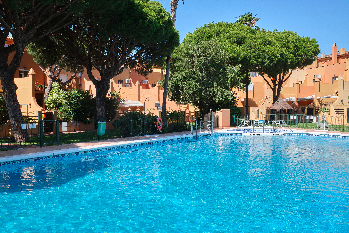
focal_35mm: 35
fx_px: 339
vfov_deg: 37.9
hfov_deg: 54.4
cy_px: 116
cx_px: 174
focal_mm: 23
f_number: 14
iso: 400
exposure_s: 1/160
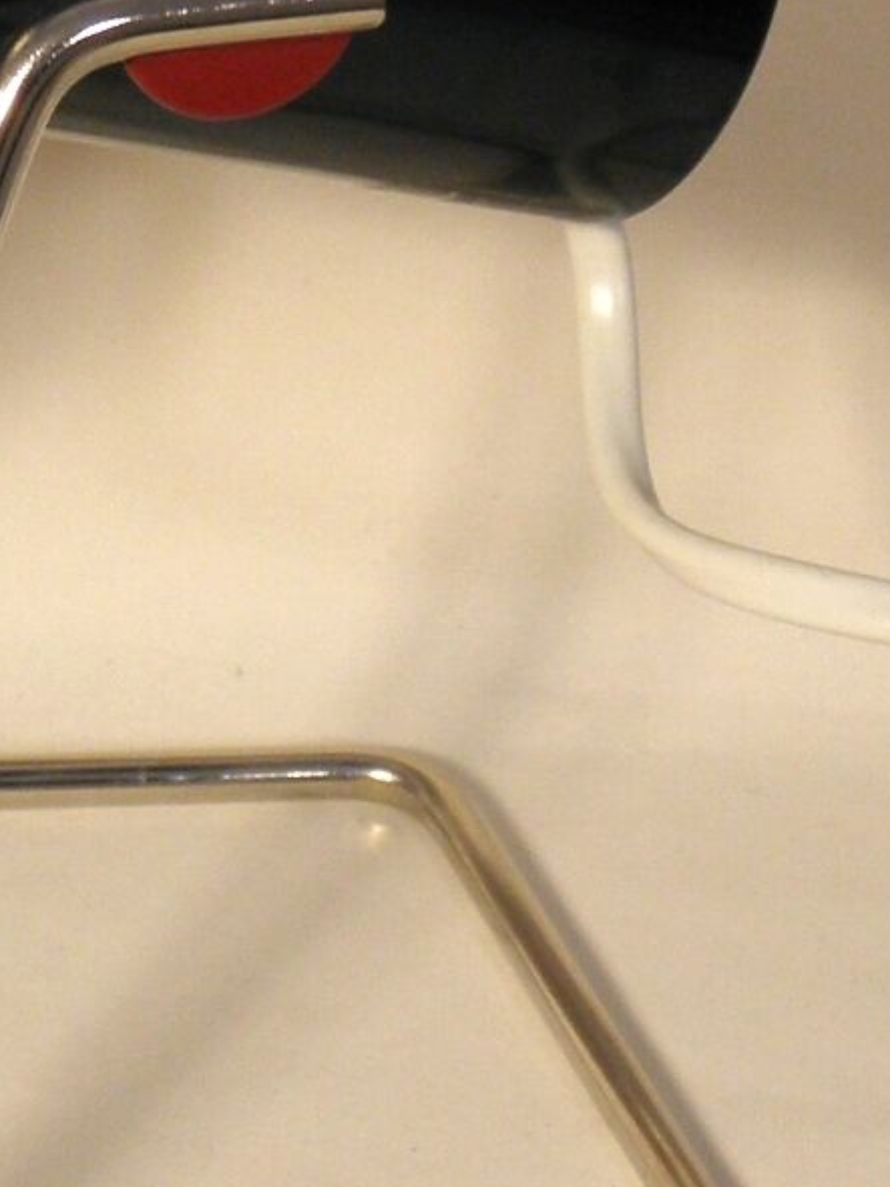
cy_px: 269
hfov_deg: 11.1
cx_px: -291
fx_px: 4458
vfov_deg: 15.1
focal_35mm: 130
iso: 100
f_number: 3.6
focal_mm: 5.5
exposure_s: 1/40
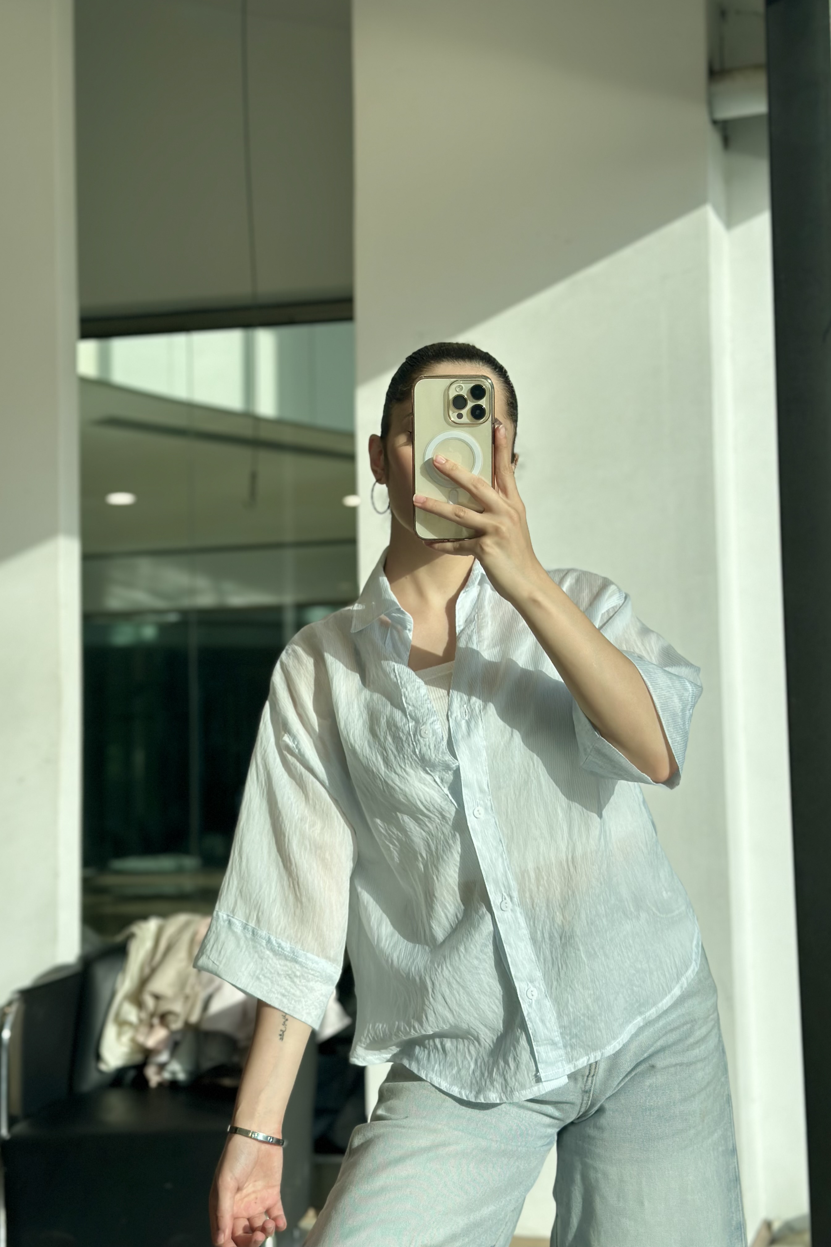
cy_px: 623
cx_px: 428
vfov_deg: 39.6
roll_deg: +1.3
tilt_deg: -17.9
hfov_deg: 27.0
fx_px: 1731
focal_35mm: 50
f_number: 1.78
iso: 80
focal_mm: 6.86
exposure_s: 1/1848
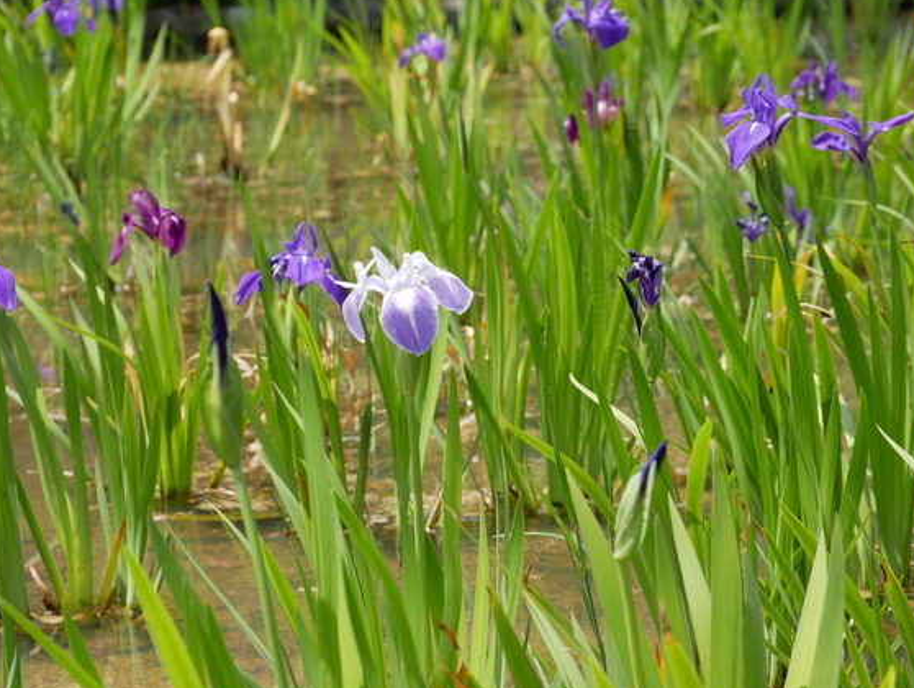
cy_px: 346
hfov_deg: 15.3
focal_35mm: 129
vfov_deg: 11.5
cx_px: 455
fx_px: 3411
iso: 200
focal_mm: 60
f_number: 7.1
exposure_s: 1/320
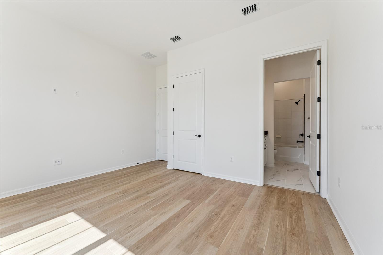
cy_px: 128
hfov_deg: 104.3
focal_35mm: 14
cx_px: 192
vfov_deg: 81.2
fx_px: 149
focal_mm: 14
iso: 800
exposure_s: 1/250
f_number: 11
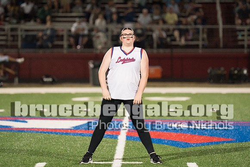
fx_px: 1813
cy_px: 58
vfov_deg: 5.3
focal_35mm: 261
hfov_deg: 7.9
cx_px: 125
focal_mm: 200
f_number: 2.8
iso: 8000
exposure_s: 1/1000
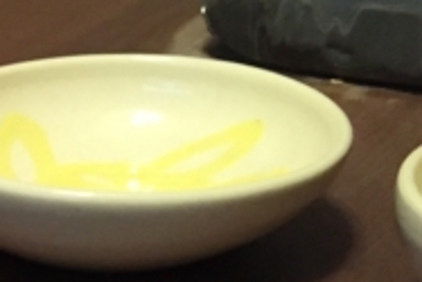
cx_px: -445
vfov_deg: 9.6
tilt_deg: -35.9
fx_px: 1513
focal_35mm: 129
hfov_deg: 13.4
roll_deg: +7.8
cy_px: 652
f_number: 2.2
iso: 160
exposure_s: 1/30
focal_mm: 4.15
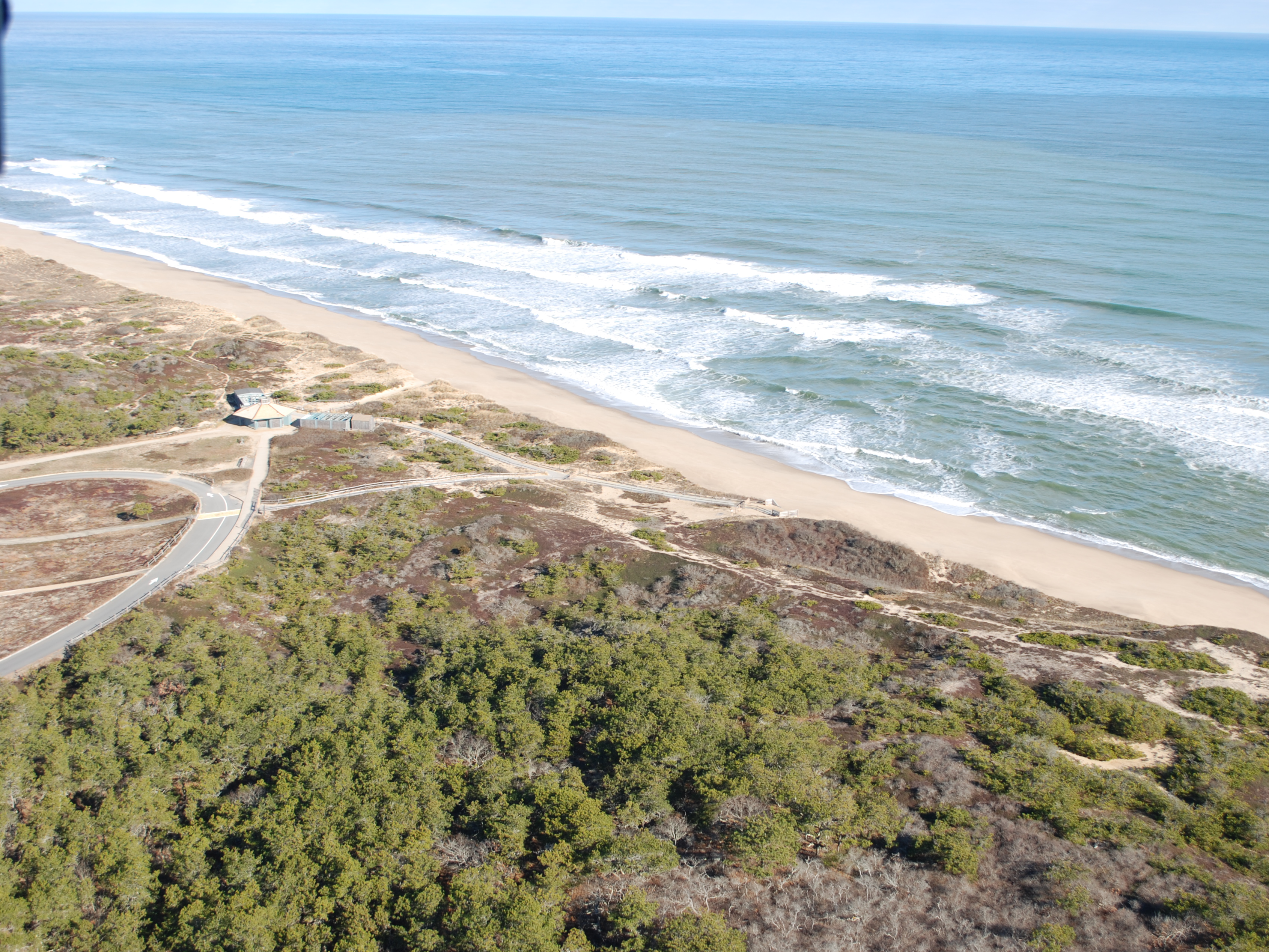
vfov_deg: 33.6
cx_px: 715
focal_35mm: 43
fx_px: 1576
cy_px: 474
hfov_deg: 43.8
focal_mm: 26
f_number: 8
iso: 100
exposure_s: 1/200
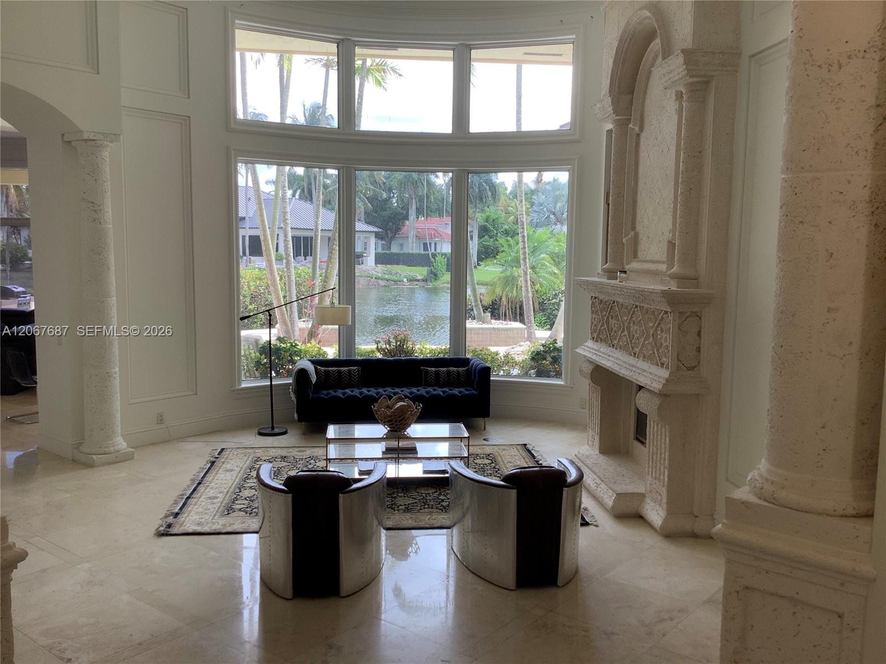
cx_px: 443
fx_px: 793
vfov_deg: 45.4
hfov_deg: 58.4
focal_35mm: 31
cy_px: 332
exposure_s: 1/120
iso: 50
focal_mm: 3.3
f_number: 2.4
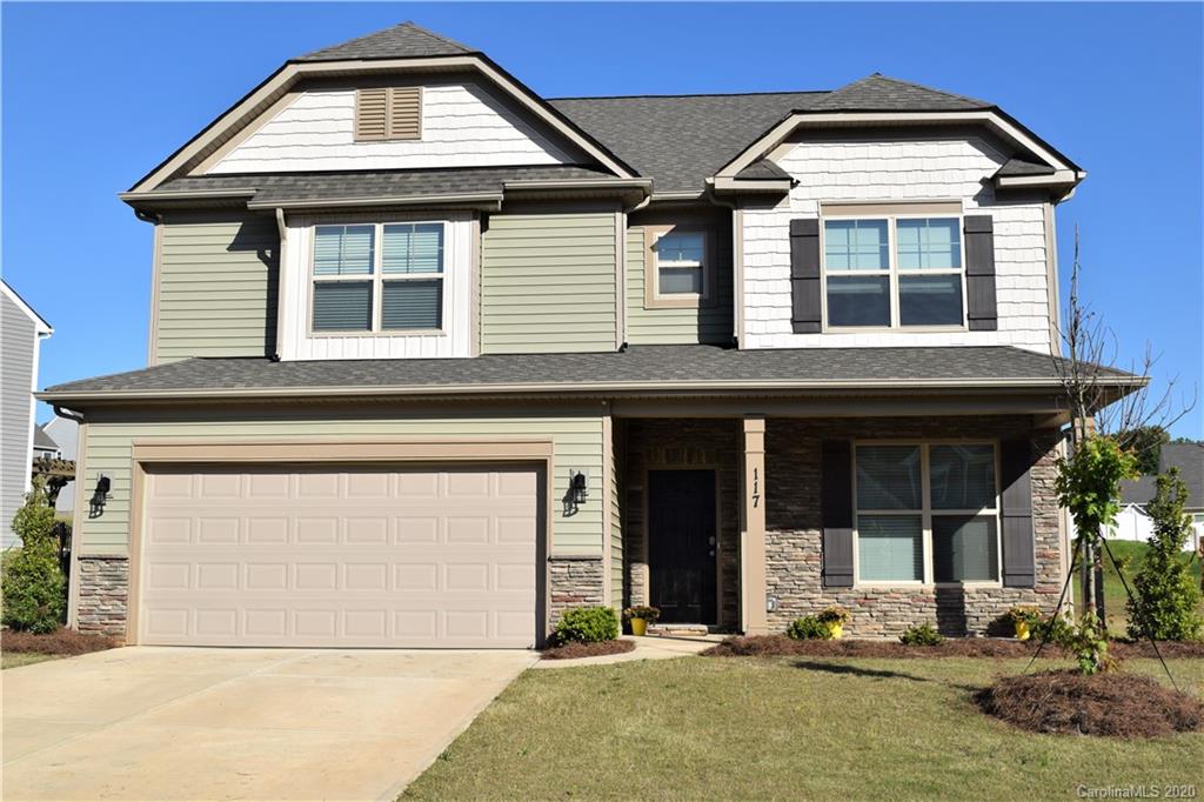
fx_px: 1304
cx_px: 602
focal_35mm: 39
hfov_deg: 49.6
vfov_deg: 34.2
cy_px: 401
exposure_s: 1/400
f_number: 10
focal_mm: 26
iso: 200
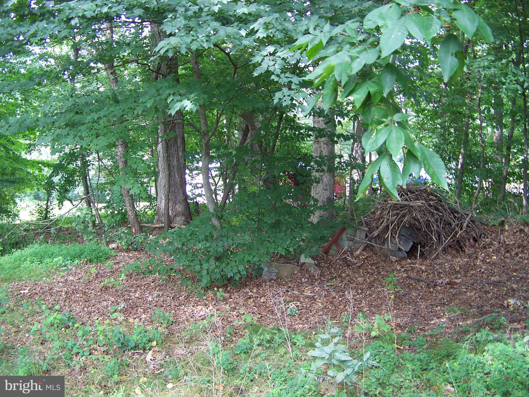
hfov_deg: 51.4
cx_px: 264
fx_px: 550
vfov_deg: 39.7
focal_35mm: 36
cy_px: 198
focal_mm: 5.85
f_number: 2.8
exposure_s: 1/40
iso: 64
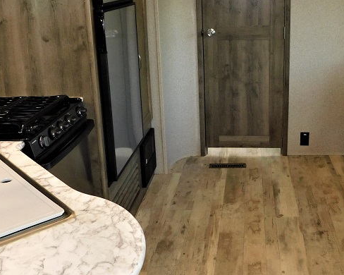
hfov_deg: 39.6
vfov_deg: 32.5
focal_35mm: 46
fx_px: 468
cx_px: 241
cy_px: 100
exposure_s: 1/30
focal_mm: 4
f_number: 3
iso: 200
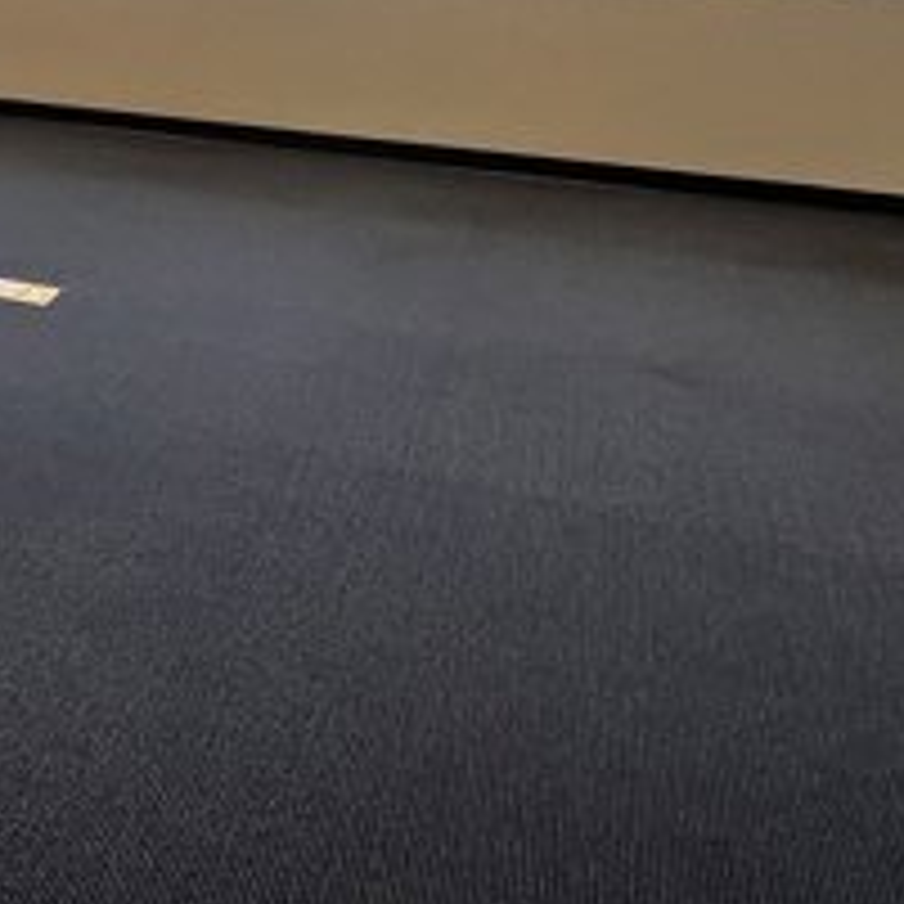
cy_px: 121
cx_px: -229
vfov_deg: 36.4
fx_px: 1300
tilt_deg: -13.1
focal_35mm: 44
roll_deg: +1.4
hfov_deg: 31.1
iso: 100
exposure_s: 1/100
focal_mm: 1.57
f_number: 1.8
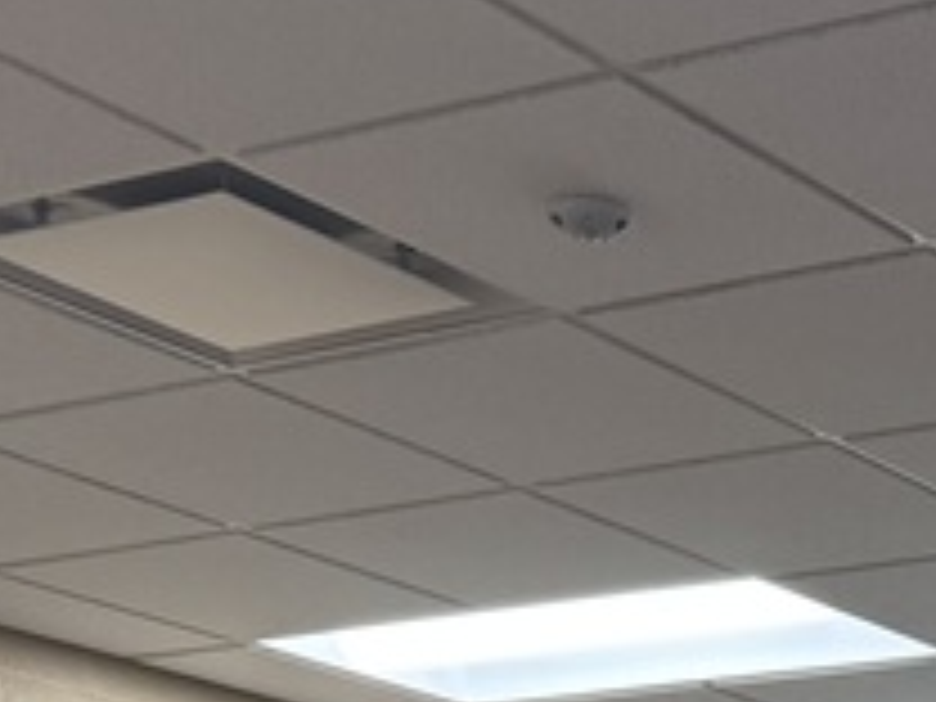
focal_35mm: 118
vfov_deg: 11.3
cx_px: 1548
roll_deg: +0.9
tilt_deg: -1.1
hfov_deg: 15.0
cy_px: 1444
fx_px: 3191
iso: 200
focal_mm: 6.76
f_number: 1.78
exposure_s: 1/120
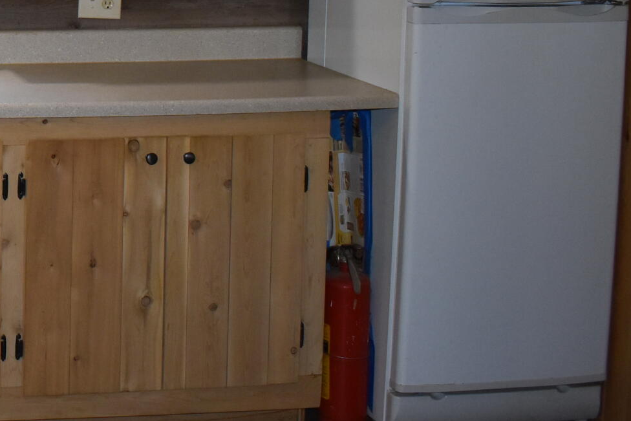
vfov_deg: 15.9
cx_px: -205
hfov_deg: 21.9
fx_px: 1455
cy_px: -79
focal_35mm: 83
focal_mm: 18
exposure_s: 1/125
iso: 800
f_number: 4
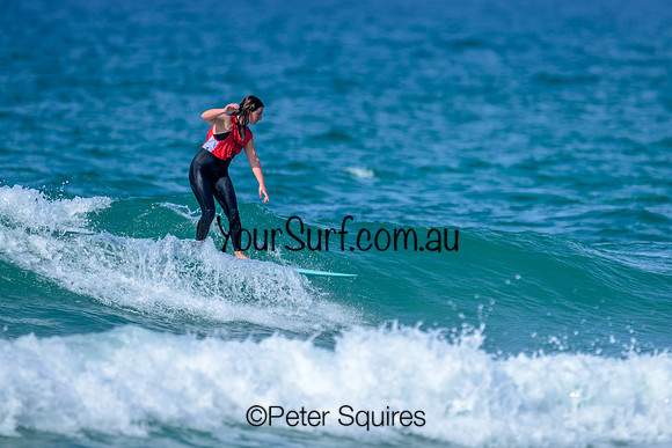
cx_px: 364
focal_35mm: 1100
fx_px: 20537
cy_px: 202
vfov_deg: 1.3
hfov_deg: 1.9
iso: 220
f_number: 6.3
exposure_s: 1/2000
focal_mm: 800
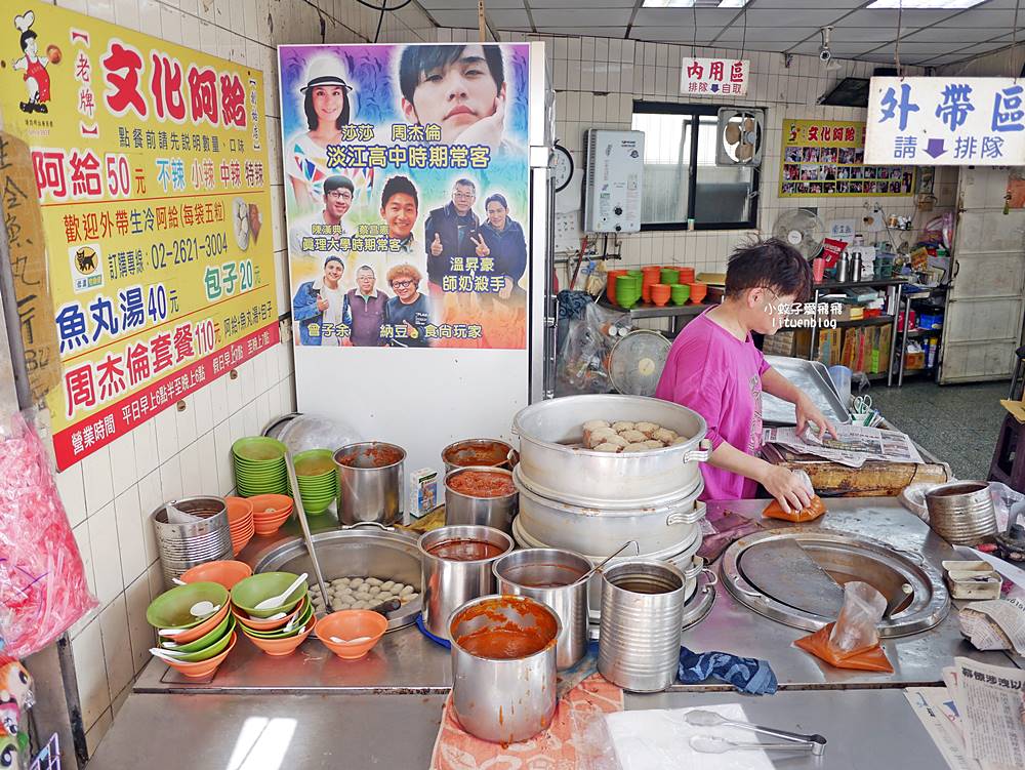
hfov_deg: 63.4
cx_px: 512
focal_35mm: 28
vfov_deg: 49.8
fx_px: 829
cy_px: 385
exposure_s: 1/125
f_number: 2.5
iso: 200
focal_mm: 14
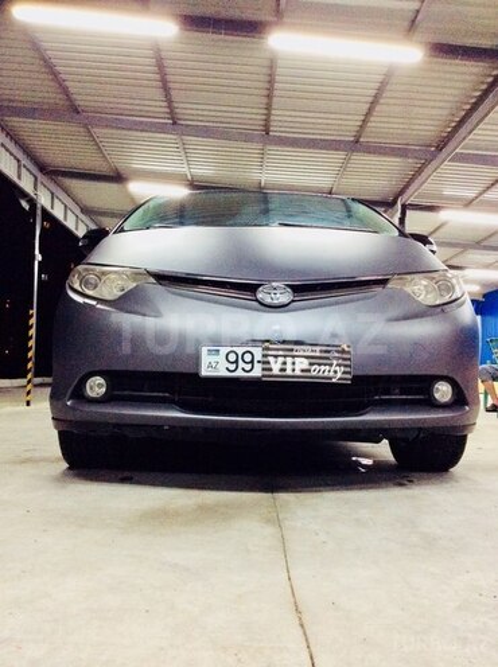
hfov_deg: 44.0
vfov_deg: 56.9
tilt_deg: +4.4
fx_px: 616
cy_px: 334
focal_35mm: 32
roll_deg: +0.3
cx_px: 249
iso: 200
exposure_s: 1/25
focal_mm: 3.3
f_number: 2.4
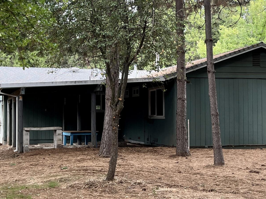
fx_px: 499
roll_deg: +0.4
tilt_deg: +0.4
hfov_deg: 29.8
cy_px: 113
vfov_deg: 22.6
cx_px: 114
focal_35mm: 65
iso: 125
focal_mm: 5.1
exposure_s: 1/116
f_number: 1.6
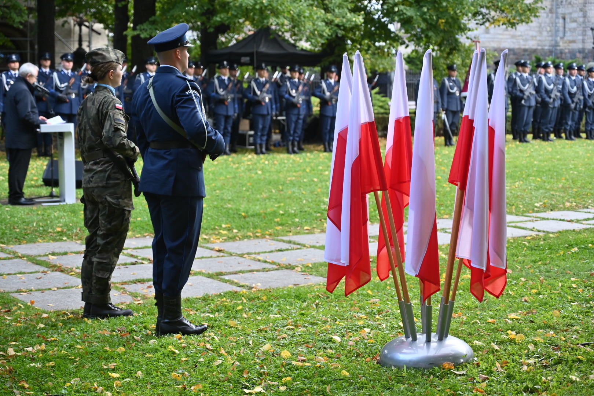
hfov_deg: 28.8
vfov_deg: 19.5
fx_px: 1155
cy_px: 198
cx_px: 297
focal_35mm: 70
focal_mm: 70
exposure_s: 1/200
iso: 360
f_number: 4
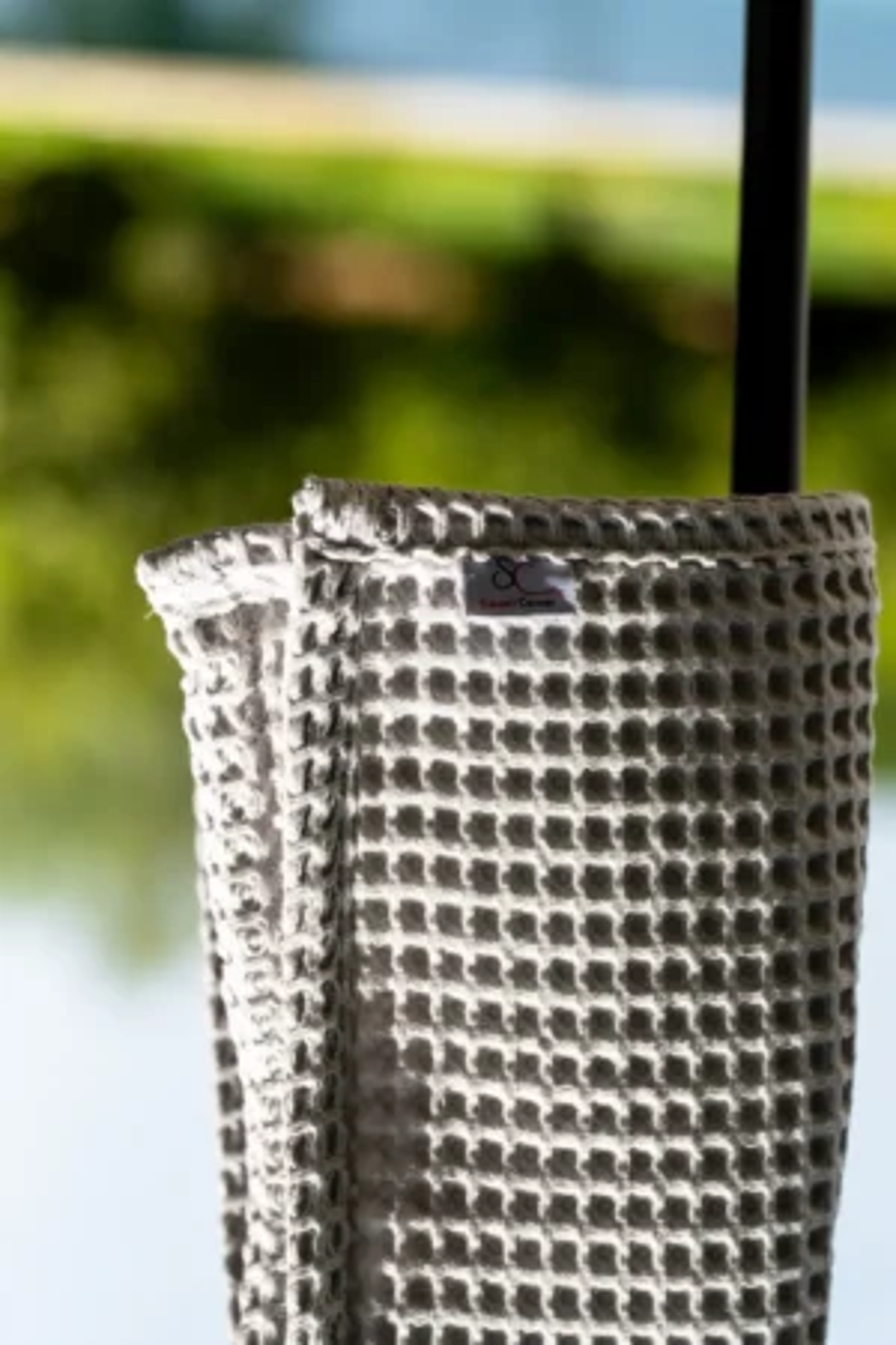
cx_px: 448
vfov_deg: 23.9
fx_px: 3173
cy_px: 672
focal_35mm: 85
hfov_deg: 16.1
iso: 250
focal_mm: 85
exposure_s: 1/3200
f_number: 3.2
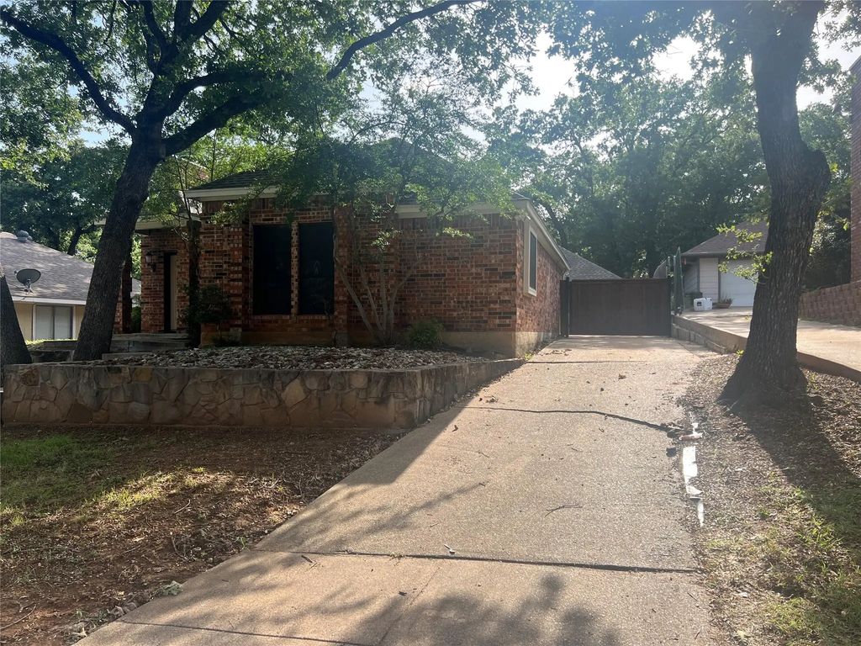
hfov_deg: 67.3
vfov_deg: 53.1
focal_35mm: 26
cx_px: 430
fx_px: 647
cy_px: 323
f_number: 1.5
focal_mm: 5.7
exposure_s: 1/1326
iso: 50
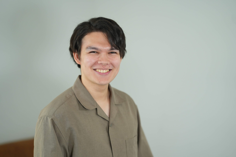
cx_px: 118
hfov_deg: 23.9
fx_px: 557
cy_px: 78
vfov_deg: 16.1
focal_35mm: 85
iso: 640
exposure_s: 1/100
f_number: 1.6
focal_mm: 85
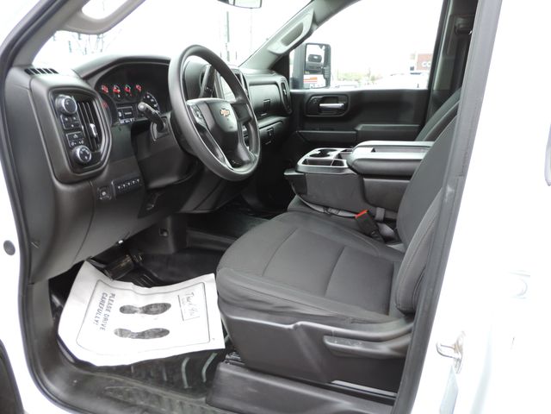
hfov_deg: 71.6
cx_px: 276
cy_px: 207
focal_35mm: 24
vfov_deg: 56.8
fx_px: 382
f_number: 3
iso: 160
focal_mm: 4.3
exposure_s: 1/30
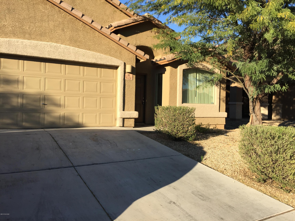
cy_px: 110
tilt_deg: +0.0
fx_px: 247
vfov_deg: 48.2
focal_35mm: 29
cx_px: 148
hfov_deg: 61.7
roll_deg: -1.9
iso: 32
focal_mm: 4.15
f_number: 2.2
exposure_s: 1/942
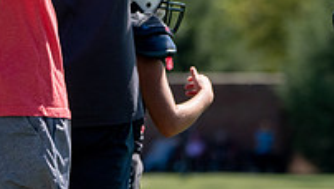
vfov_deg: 1.8
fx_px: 5894
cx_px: 106
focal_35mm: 665
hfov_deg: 3.2
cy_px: 1
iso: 400
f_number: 5.6
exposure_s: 1/1600
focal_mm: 190
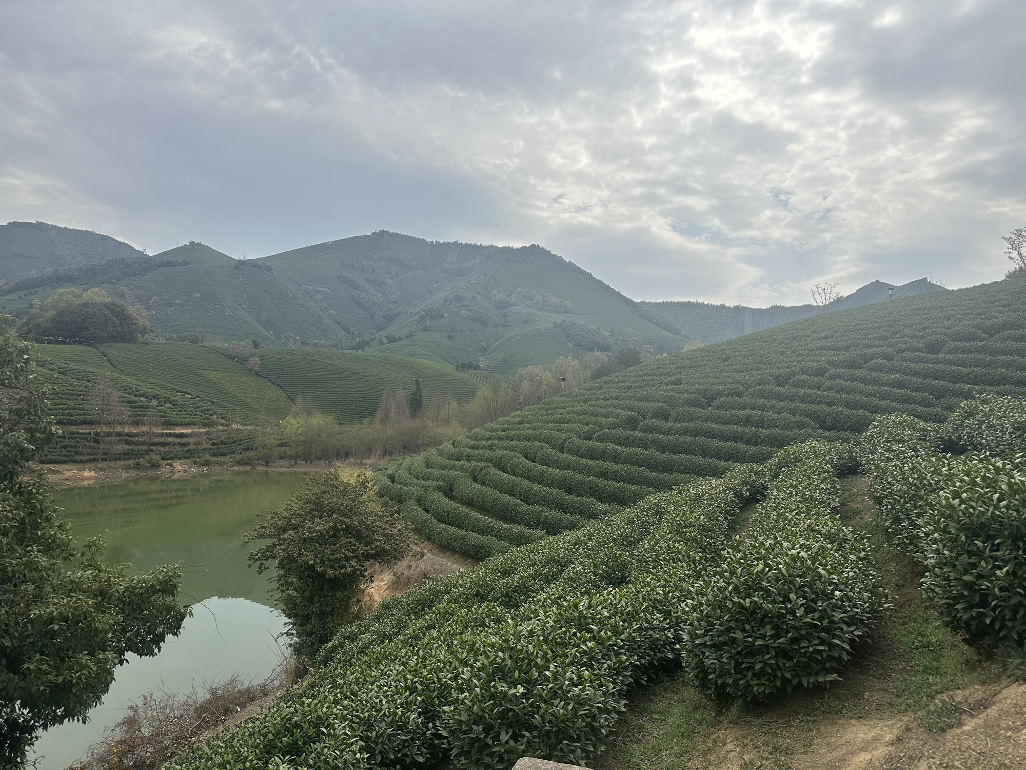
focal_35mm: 24
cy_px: 385
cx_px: 513
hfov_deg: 71.6
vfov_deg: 56.8
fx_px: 711
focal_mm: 6.86
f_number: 1.78
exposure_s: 1/6211
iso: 80
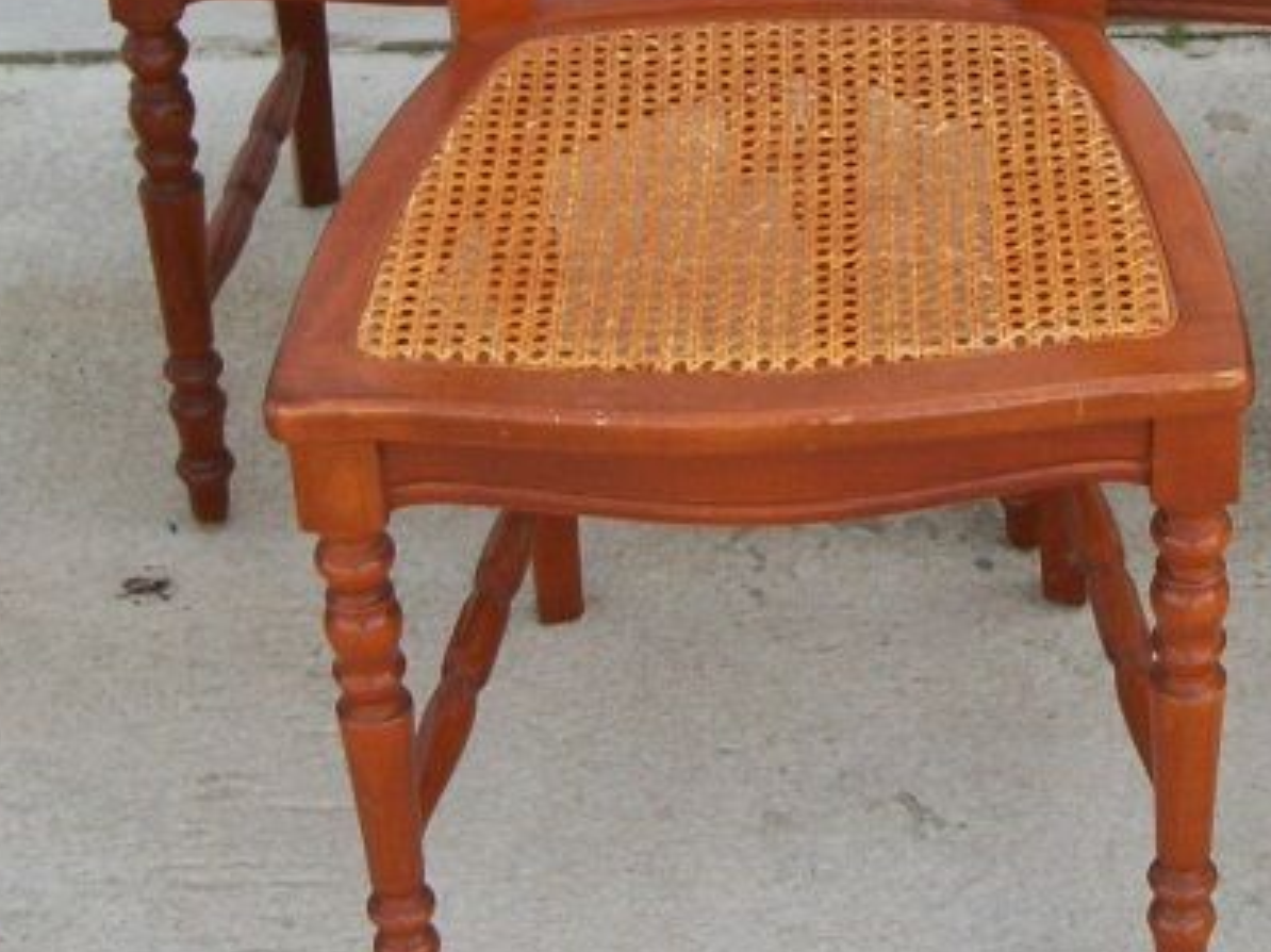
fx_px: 3780
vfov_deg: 14.1
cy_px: -51
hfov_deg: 19.0
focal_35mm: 103
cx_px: 920
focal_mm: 5.7
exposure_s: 1/250
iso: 80
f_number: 2.9
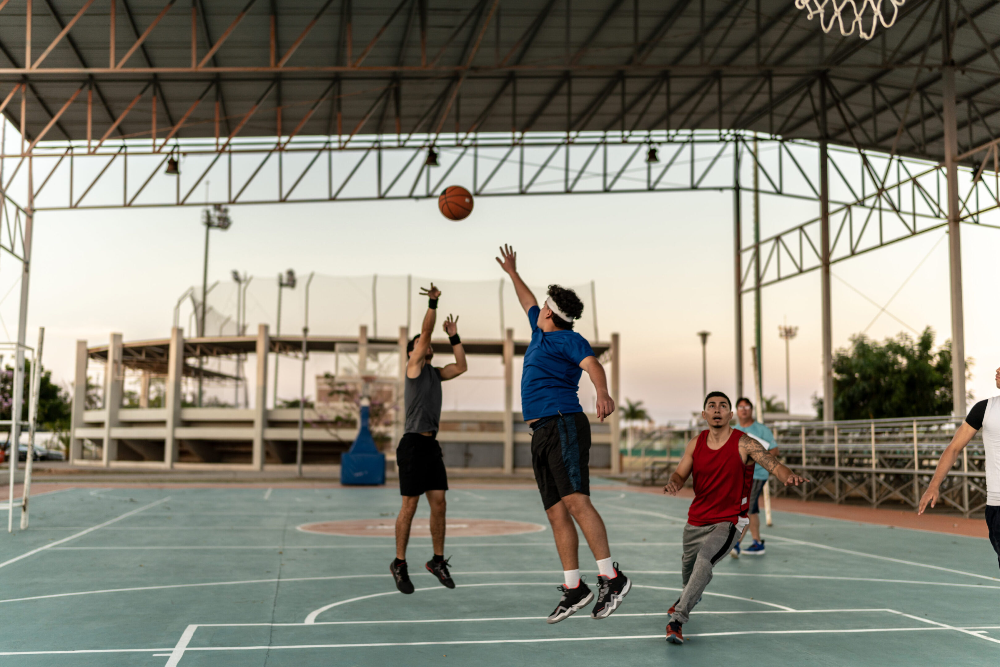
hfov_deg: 54.4
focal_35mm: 35
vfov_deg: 37.9
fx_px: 972
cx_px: 500
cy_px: 334
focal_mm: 35
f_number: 1.2
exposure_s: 1/500
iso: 50
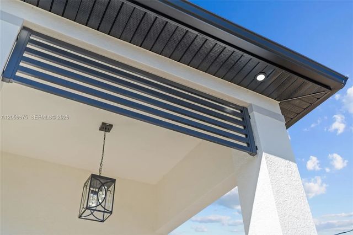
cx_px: 176
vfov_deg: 37.8
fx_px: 343
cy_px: 118
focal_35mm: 35
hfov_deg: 54.5
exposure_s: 1/2000
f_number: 1.4
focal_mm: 35
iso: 100
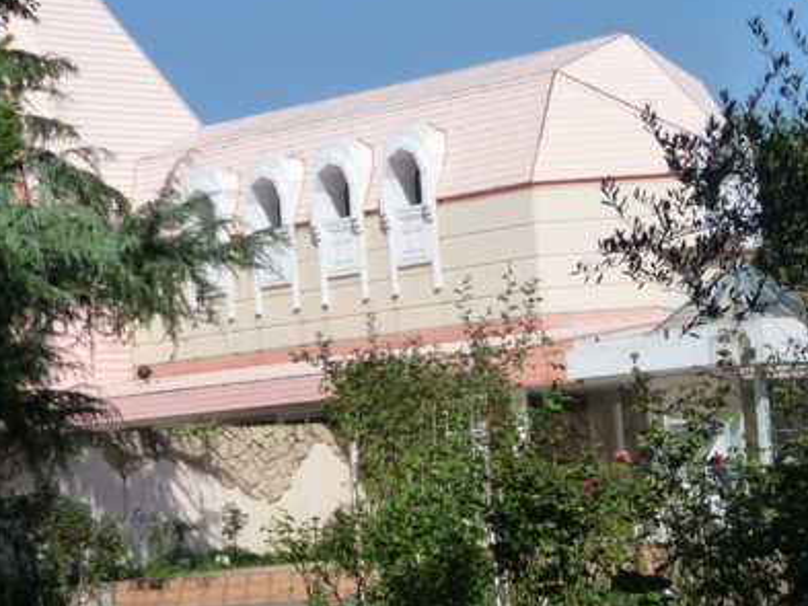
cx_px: 485
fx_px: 2755
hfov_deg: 16.7
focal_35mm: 118
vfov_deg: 12.6
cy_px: 339
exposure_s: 1/1000
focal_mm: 9.8
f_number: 4.4
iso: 160
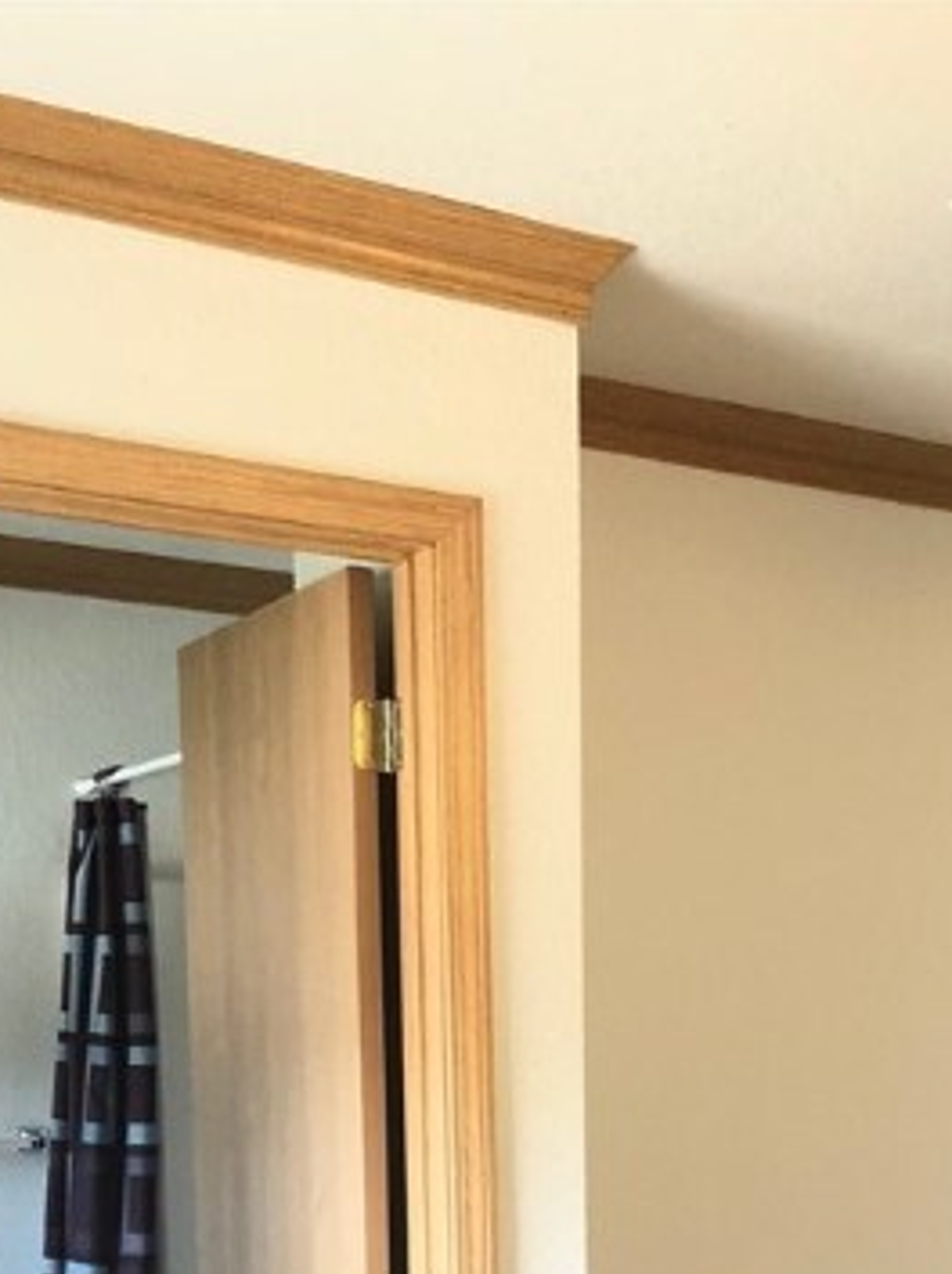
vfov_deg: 28.9
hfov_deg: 23.3
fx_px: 2241
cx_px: 869
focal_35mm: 61
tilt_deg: -7.0
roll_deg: -1.0
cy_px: 1379
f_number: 1.8
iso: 40
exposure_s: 1/20
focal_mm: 3.99
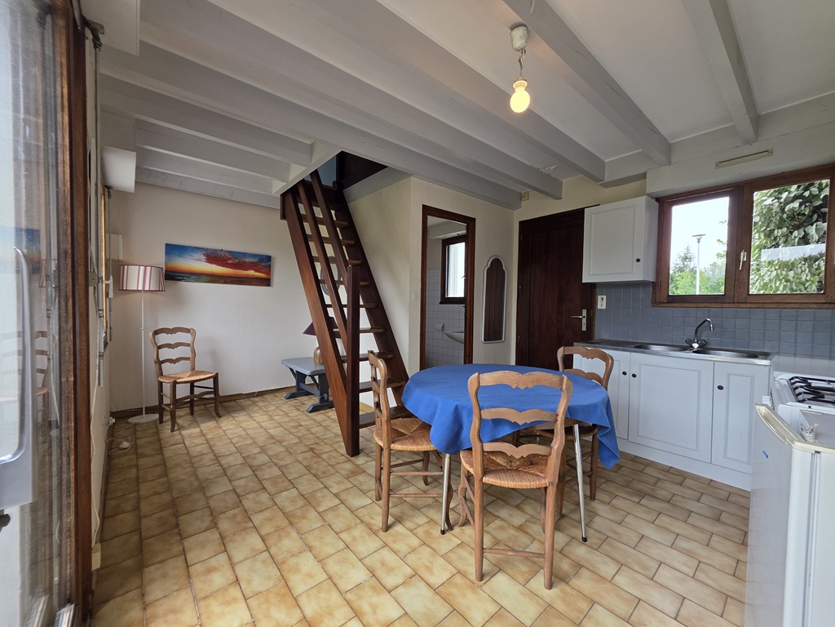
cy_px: 314
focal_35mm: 13
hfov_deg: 106.2
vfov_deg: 89.9
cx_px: 418
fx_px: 314
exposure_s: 1/100
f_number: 1.9
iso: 32
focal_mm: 2.2
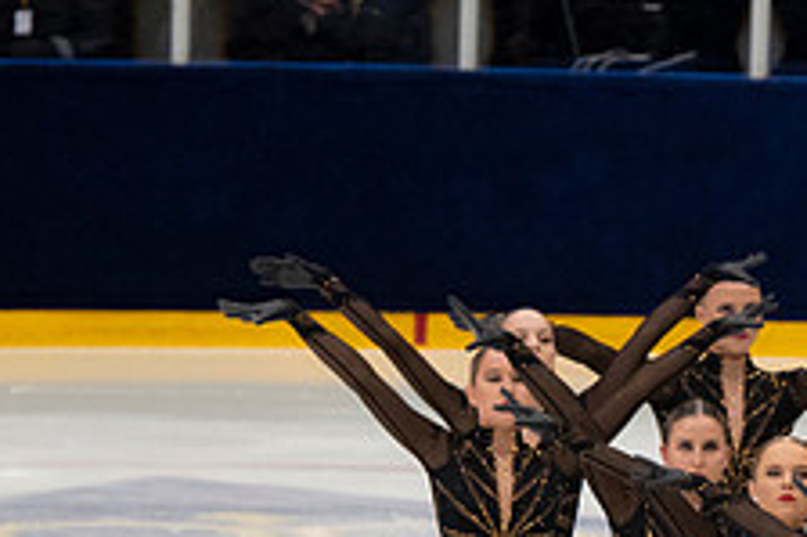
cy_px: 683
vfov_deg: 2.3
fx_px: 13507
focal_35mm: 603
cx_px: 969
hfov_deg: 3.4
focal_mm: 155
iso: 1600
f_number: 5.6
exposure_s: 1/320
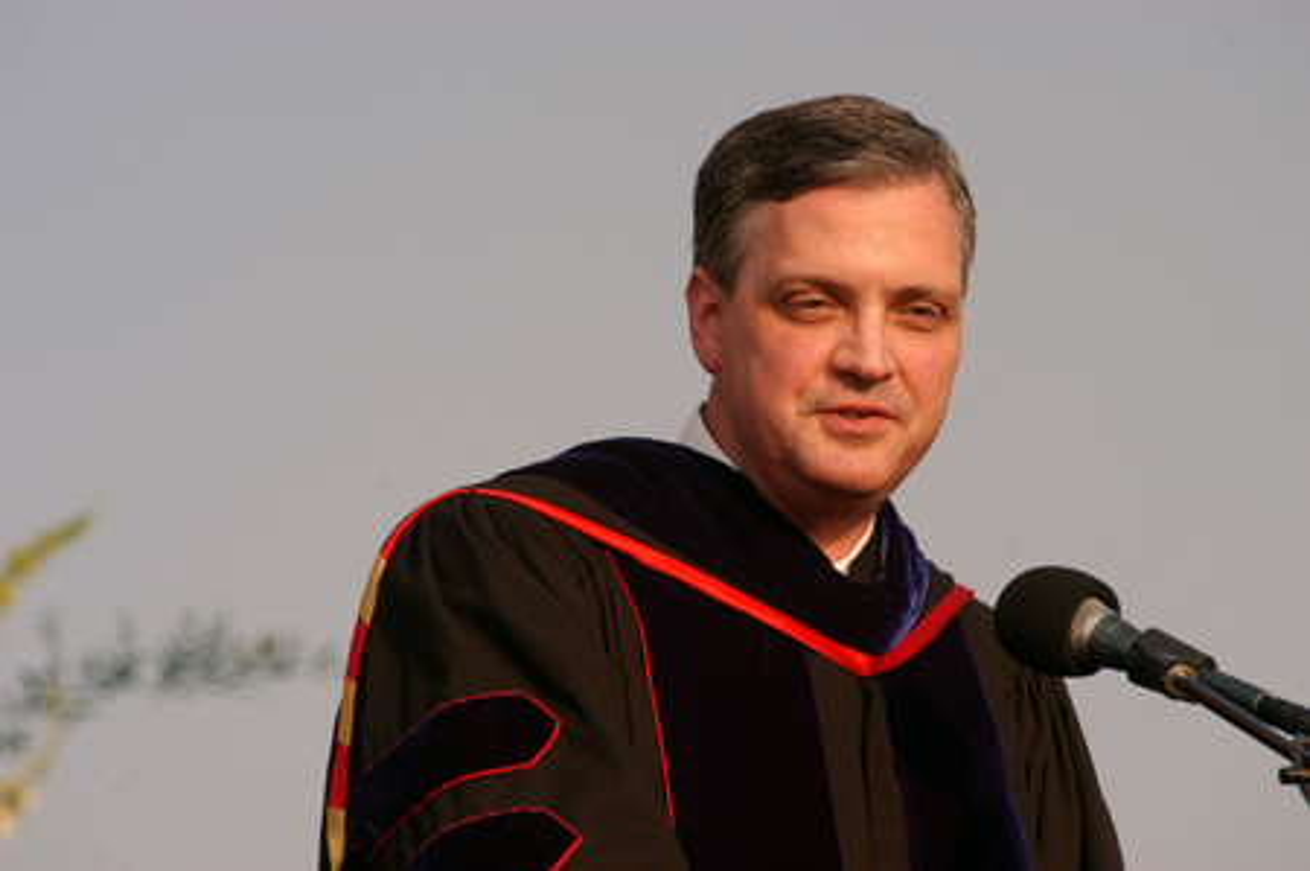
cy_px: 436
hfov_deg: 6.9
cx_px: 655
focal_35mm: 300
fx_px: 10905
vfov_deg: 4.6
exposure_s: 1/640
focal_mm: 200
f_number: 6.3
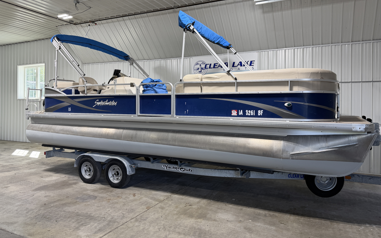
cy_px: 103
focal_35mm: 26
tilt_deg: +0.2
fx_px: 270
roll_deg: +0.6
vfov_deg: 47.5
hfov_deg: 70.4
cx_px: 193
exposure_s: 1/159
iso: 64
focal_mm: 6.76
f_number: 1.78
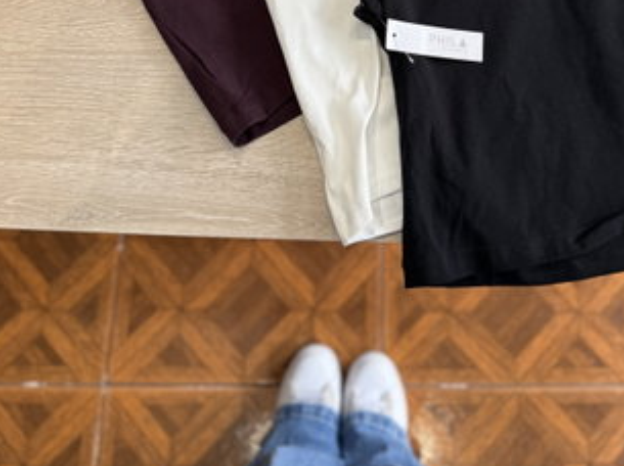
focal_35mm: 42
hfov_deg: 44.4
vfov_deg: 31.2
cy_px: -21
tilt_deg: -70.3
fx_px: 756
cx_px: 397
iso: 100
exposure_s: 1/121
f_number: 1.78
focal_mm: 6.76
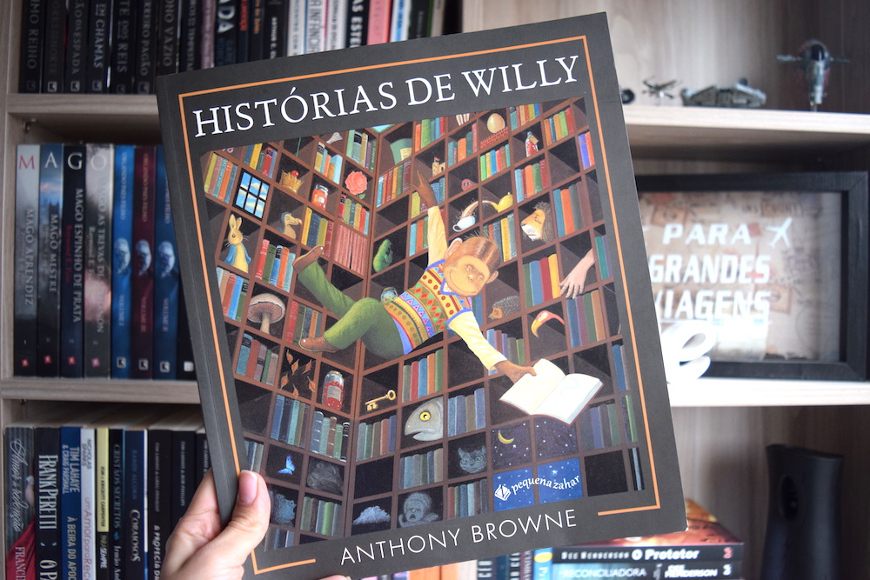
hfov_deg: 61.9
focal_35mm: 30
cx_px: 435
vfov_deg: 43.6
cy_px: 290
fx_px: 725
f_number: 3.5
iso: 1000
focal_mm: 20
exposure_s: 1/500
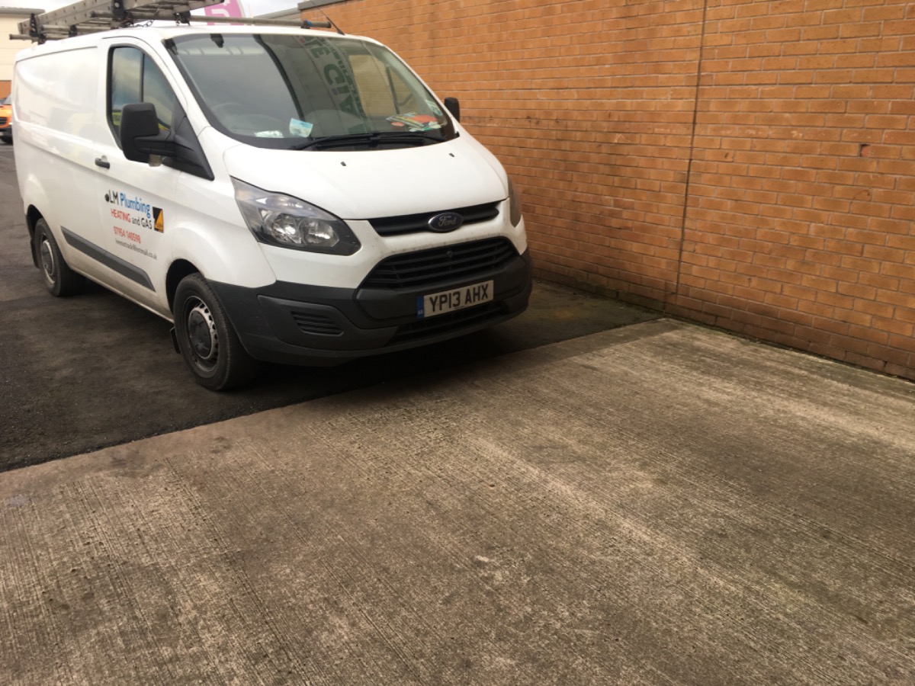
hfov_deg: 61.7
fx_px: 767
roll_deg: +0.5
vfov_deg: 48.2
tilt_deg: -17.4
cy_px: 343
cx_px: 458
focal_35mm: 29
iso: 40
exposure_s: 1/100
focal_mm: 4.15
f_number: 2.2
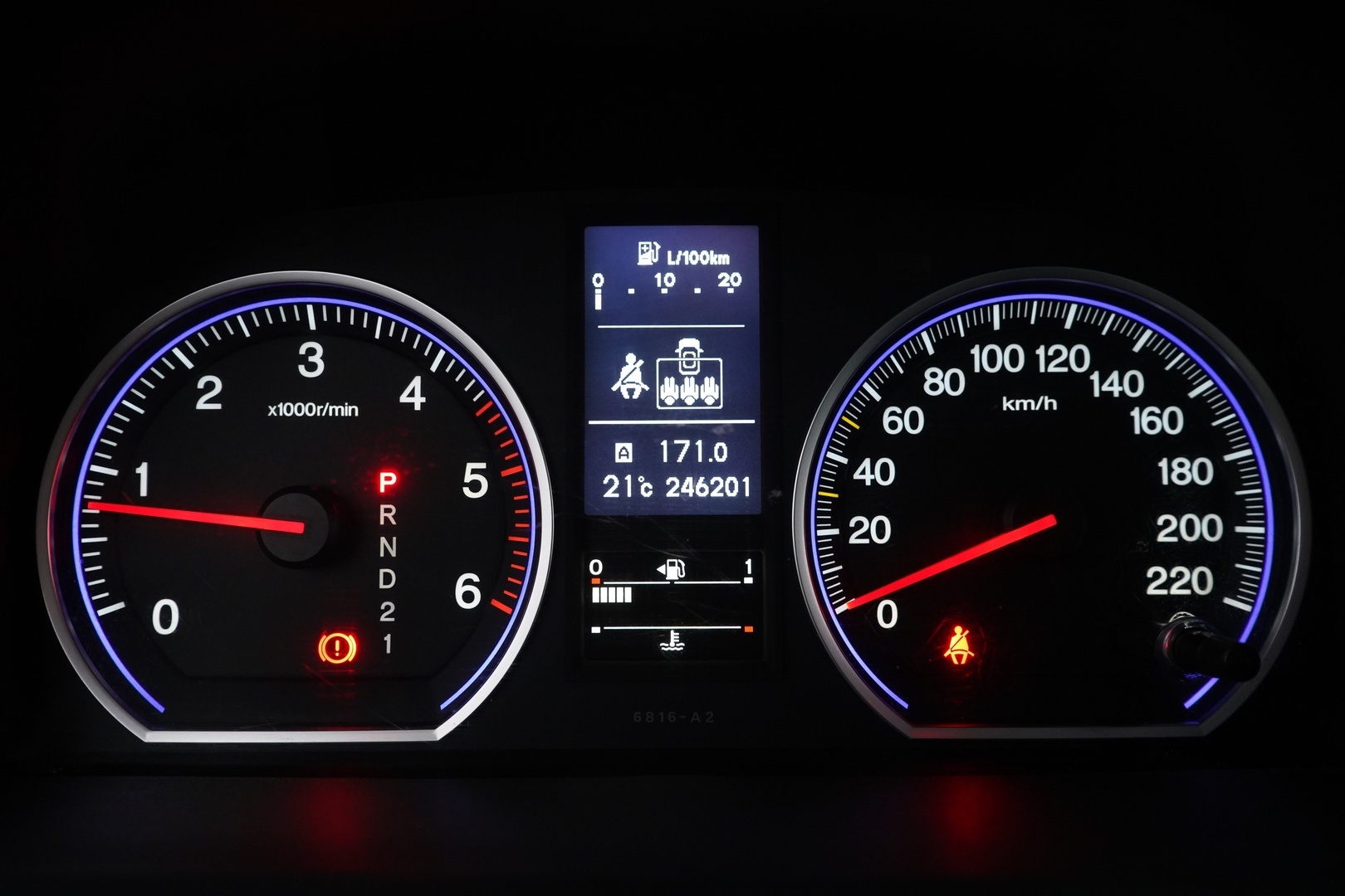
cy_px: 448
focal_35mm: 30
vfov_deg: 43.6
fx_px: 1121
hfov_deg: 61.9
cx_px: 672
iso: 4000
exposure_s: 1/40
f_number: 5.6
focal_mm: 30
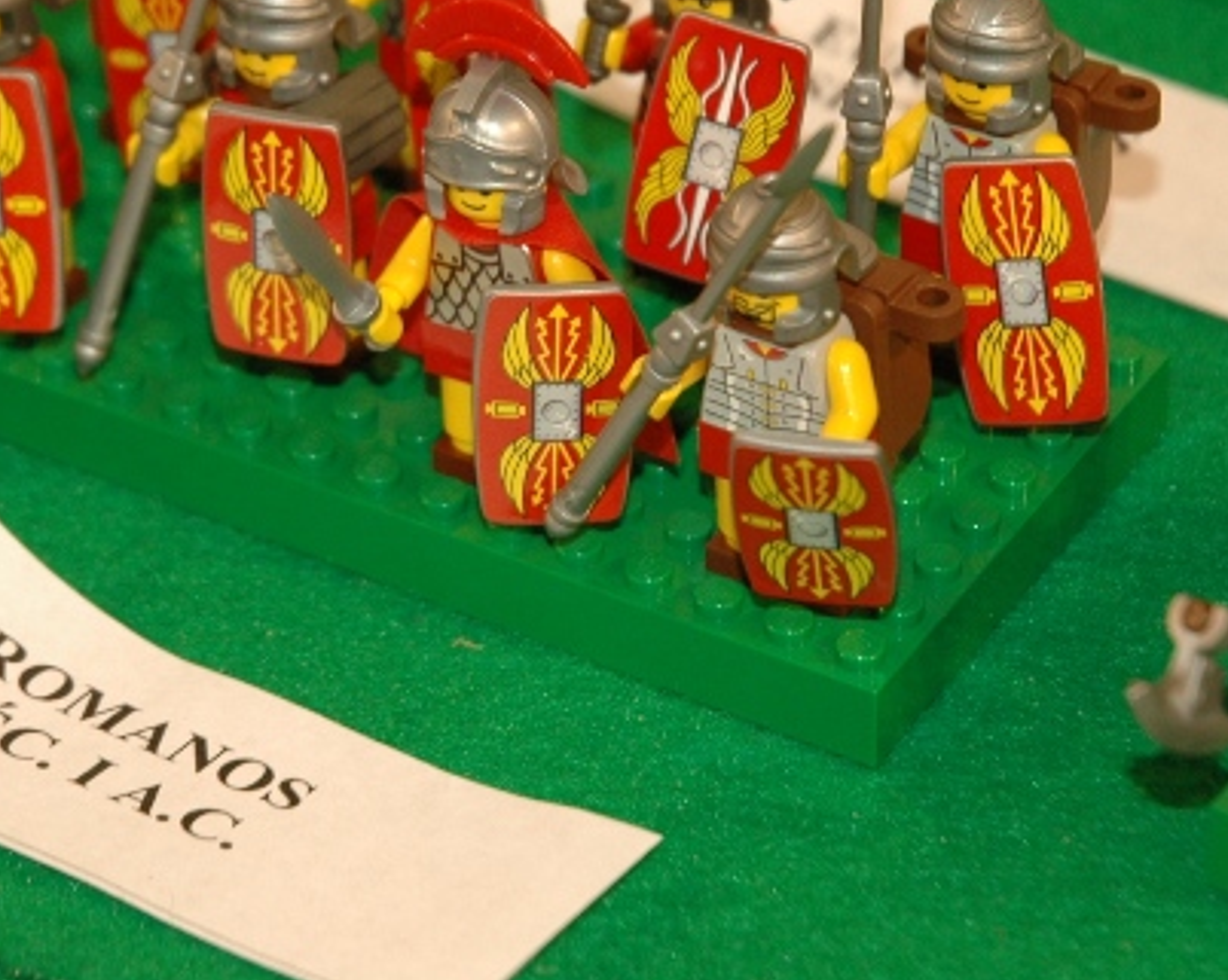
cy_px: 182
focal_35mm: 182
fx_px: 6607
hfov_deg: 10.6
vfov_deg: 8.5
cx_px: 510
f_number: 4.5
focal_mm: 65
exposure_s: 1/60
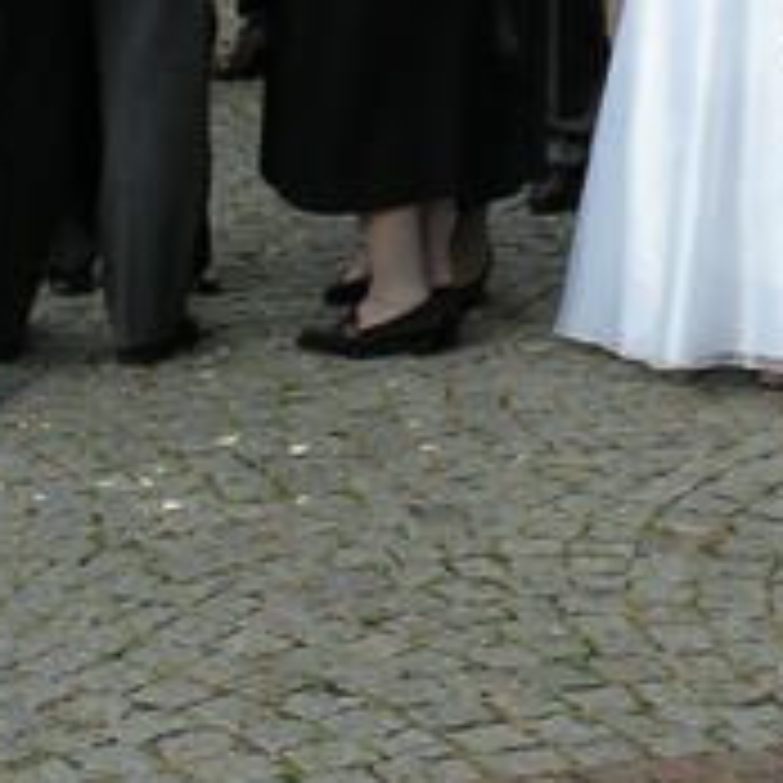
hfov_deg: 12.8
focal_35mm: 134
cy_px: 54
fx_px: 3429
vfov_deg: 12.9
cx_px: 882
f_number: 4.8
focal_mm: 7.4
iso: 50
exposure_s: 1/100
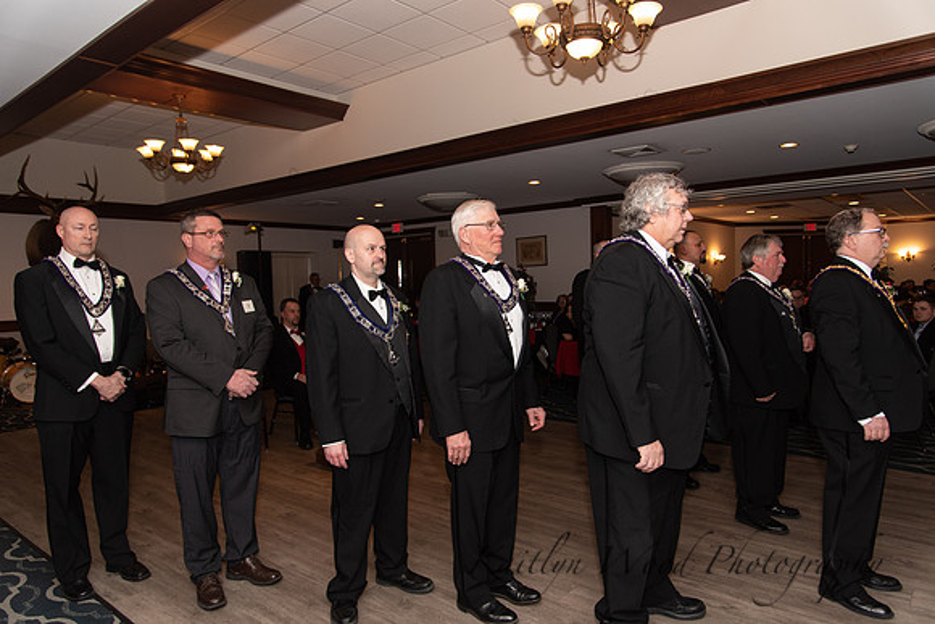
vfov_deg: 53.2
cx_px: 468
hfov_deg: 73.7
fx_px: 623
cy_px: 312
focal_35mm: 24
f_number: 4
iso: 800
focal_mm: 24
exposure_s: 1/200
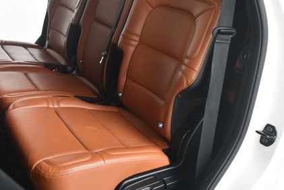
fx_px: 324
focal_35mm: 41
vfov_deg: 32.2
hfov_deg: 47.1
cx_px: 113
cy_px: 52
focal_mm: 18
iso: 100
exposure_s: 1/160
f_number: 5
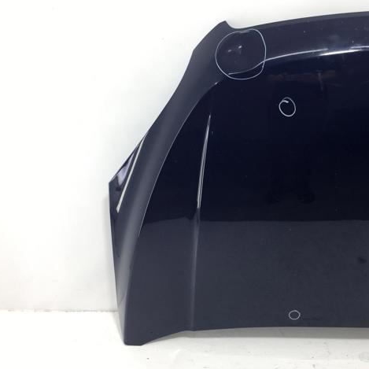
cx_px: 234
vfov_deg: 47.2
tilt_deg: -26.9
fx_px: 422
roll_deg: +1.0
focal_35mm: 35
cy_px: 182
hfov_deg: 46.7
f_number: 2.2
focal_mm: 4.15
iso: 25
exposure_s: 1/100
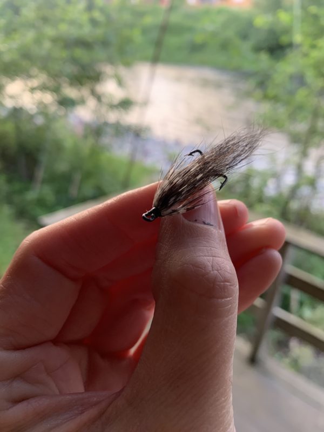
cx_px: 162
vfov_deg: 67.3
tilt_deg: -27.1
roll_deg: -5.1
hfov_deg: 53.1
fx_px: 324
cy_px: 216
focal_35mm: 26
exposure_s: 1/60
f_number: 1.8
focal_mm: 4.25
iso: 100
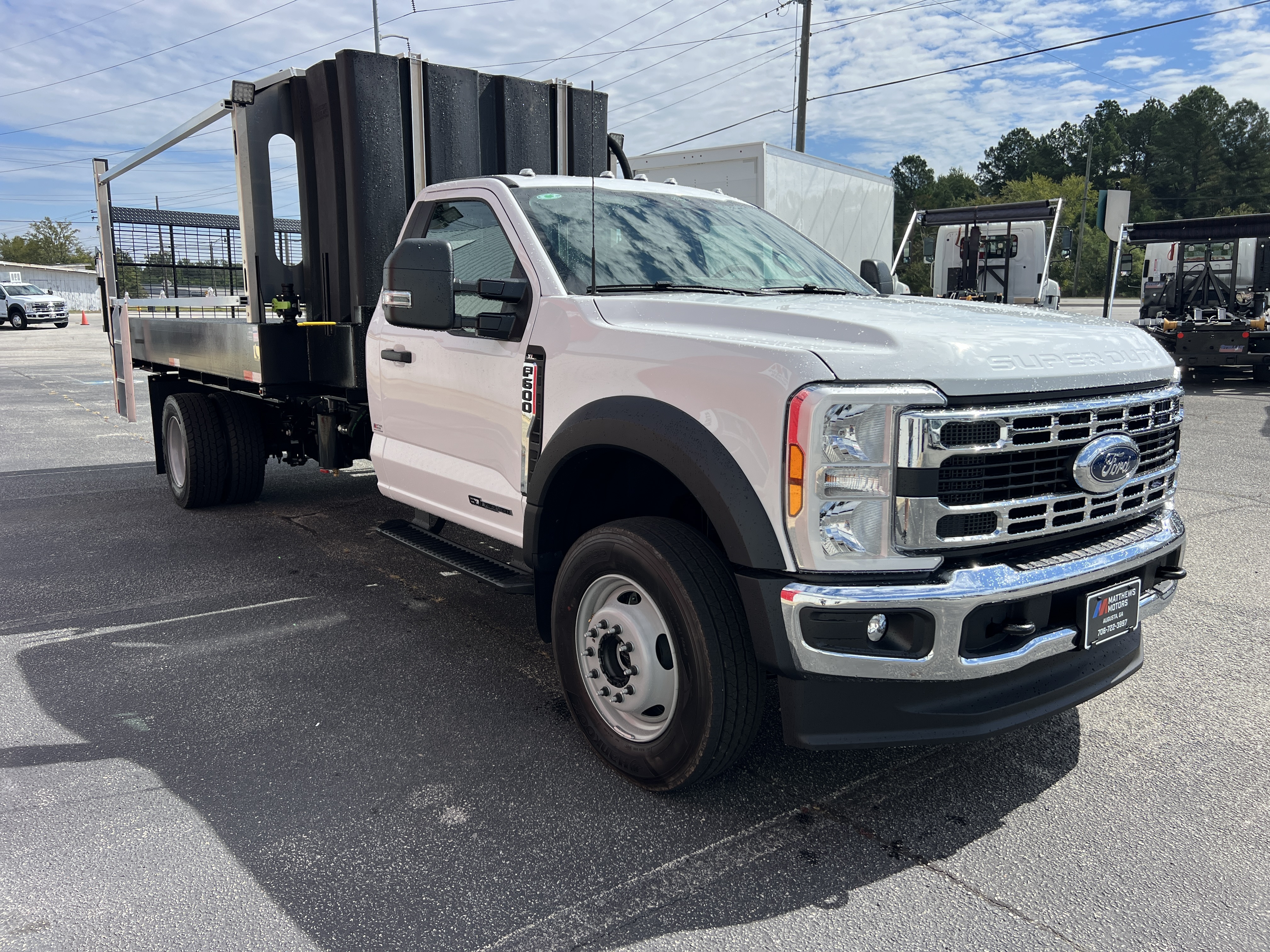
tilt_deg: -11.1
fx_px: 954
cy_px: 476
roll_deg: +0.4
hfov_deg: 67.3
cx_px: 635
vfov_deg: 53.1
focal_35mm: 26
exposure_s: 1/4274
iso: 50
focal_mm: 5.7
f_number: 1.5
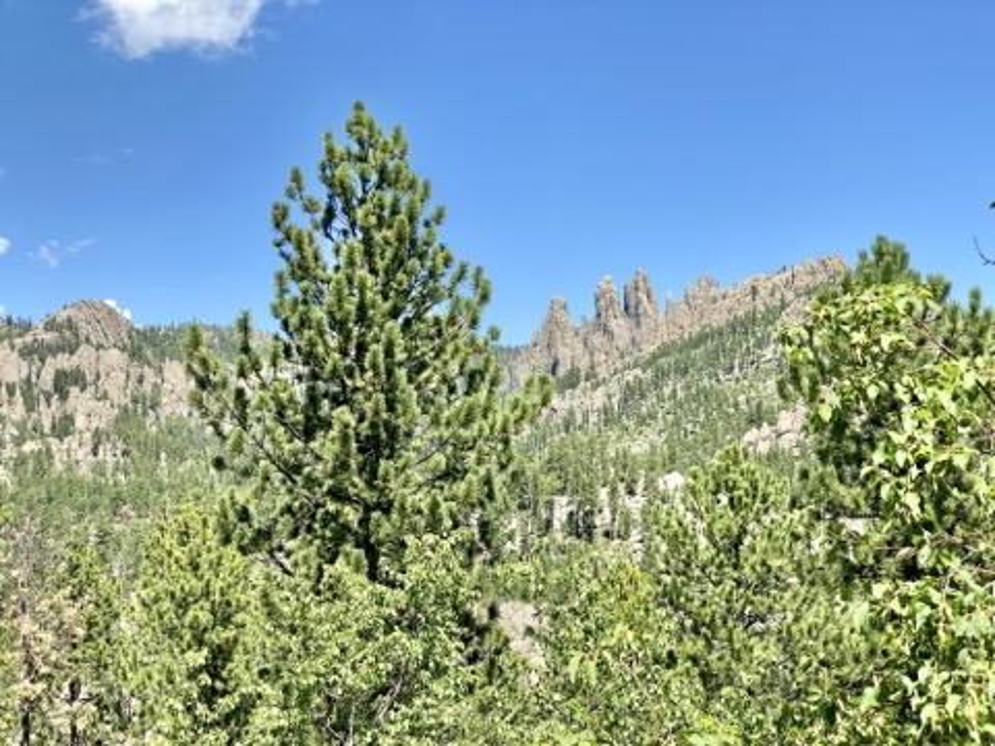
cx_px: 498
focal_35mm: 52
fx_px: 1495
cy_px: 373
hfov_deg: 36.8
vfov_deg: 28.0
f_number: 2
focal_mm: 6
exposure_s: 1/1020
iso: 20
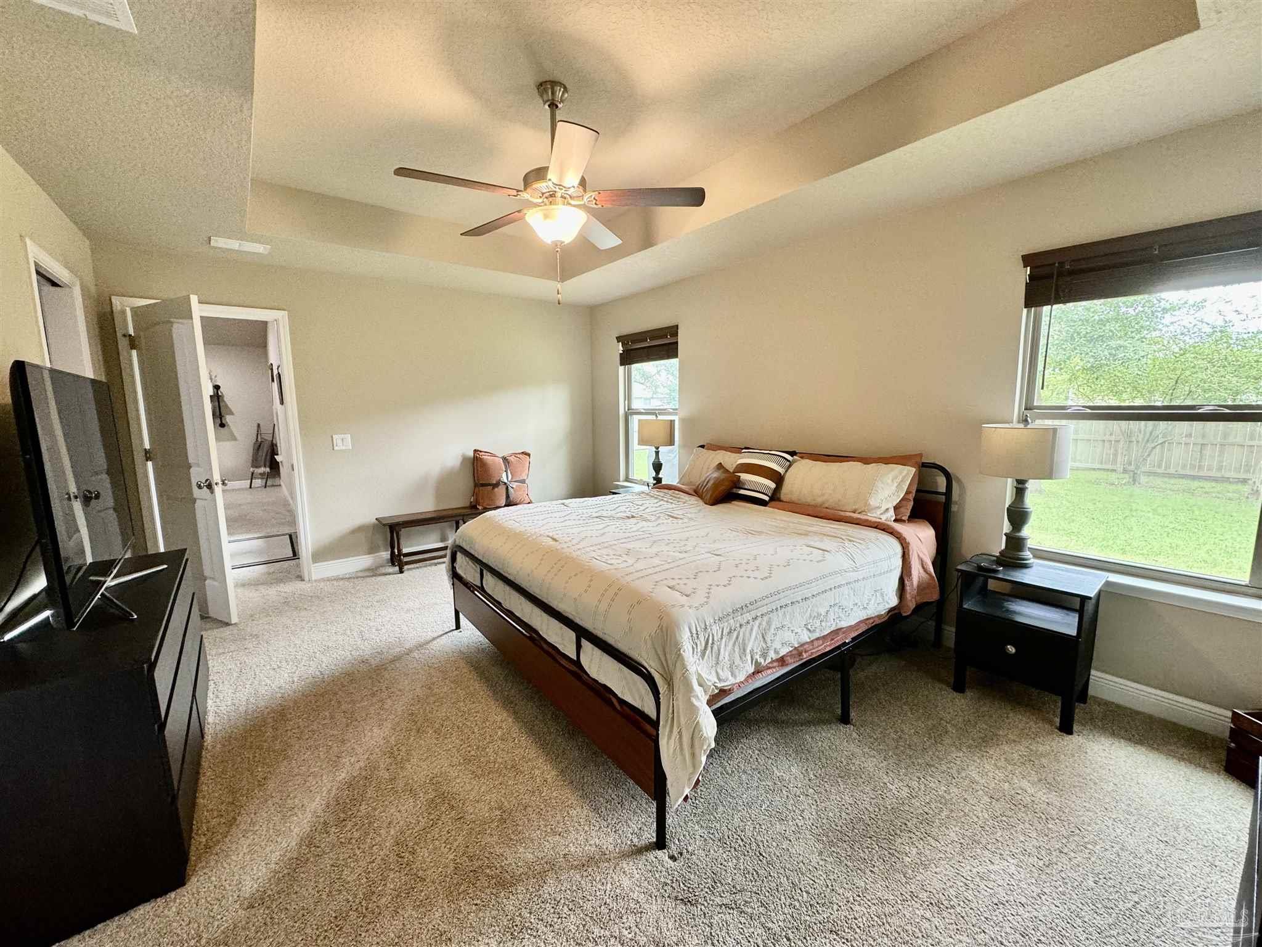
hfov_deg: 102.1
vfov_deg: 85.7
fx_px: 510
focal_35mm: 14
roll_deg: +0.3
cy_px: 474
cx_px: 631
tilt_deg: -7.8
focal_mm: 2.22
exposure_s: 1/60
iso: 200
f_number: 2.2
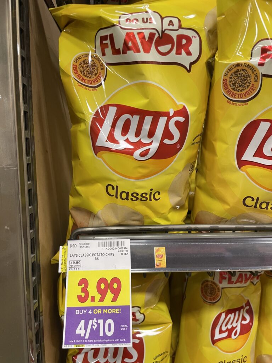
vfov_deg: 67.3
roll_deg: +0.8
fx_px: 272
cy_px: 182
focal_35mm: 26
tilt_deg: -6.6
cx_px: 136
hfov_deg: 53.1
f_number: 1.6
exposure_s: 1/60
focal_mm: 4.2
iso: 125
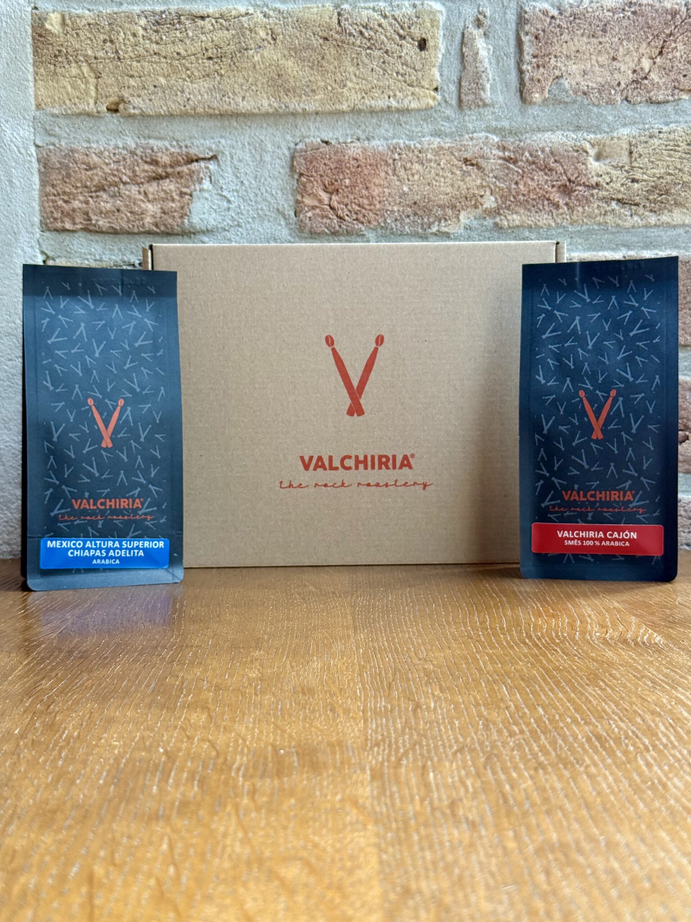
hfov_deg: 30.3
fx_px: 1278
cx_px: 346
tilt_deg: -3.0
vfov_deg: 39.7
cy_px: 461
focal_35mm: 48
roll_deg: +0.2
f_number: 1.78
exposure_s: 1/248
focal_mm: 6.76
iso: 160
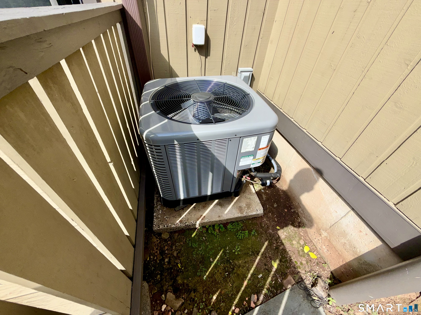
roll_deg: -5.2
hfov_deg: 102.1
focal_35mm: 14
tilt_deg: -41.8
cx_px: 210
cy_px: 158
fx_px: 170
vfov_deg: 85.7
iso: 16
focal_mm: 2.22
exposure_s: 1/540
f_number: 2.2
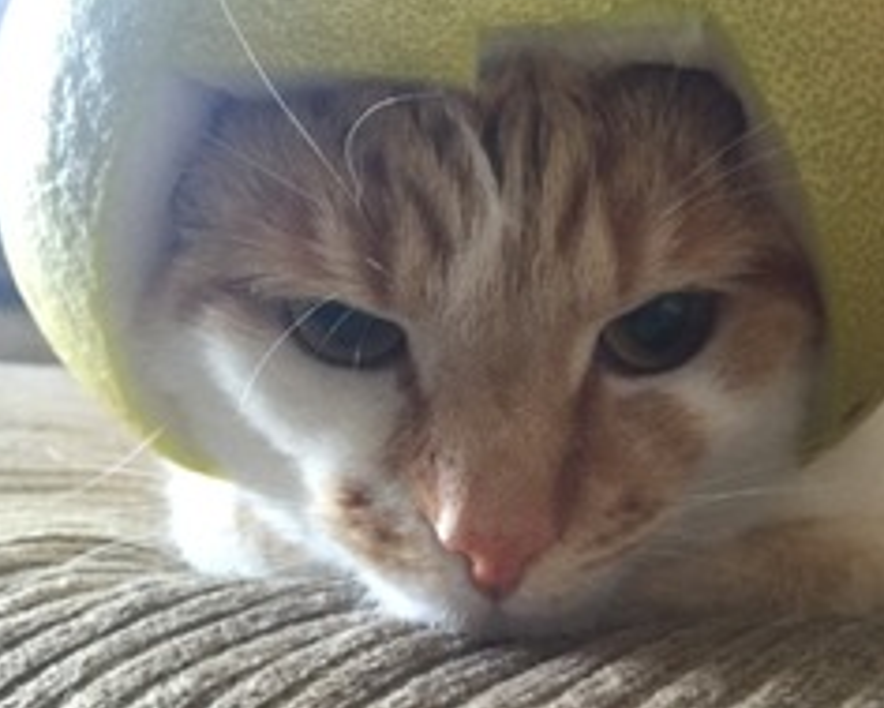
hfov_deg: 38.6
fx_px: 1256
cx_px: 524
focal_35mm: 48
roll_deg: -4.2
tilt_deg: -7.3
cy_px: 502
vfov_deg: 31.1
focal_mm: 4.15
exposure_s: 1/20
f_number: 2.2
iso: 250
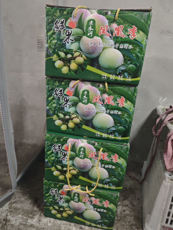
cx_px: 86
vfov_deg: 67.3
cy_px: 115
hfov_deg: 53.1
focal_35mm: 26
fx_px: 173
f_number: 1.5
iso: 800
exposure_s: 1/100
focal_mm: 4.94
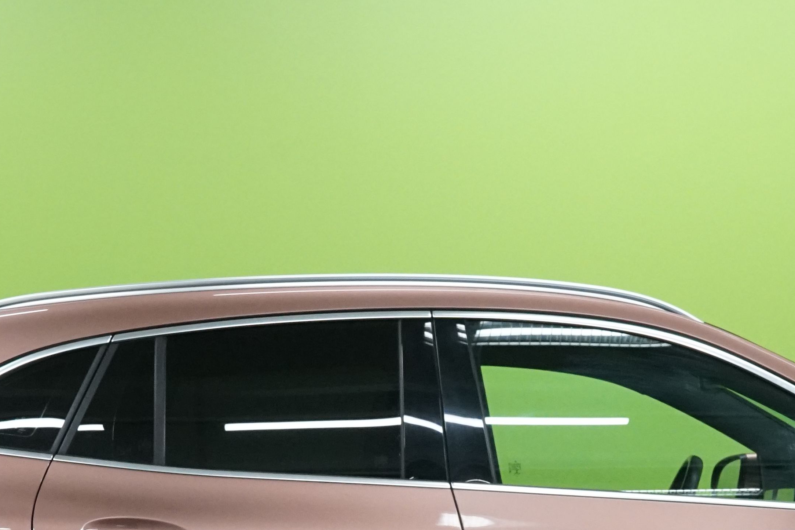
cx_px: 550
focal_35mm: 119
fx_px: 2628
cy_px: 516
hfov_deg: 17.1
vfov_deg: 11.4
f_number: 10
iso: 3200
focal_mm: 43
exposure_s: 1/30
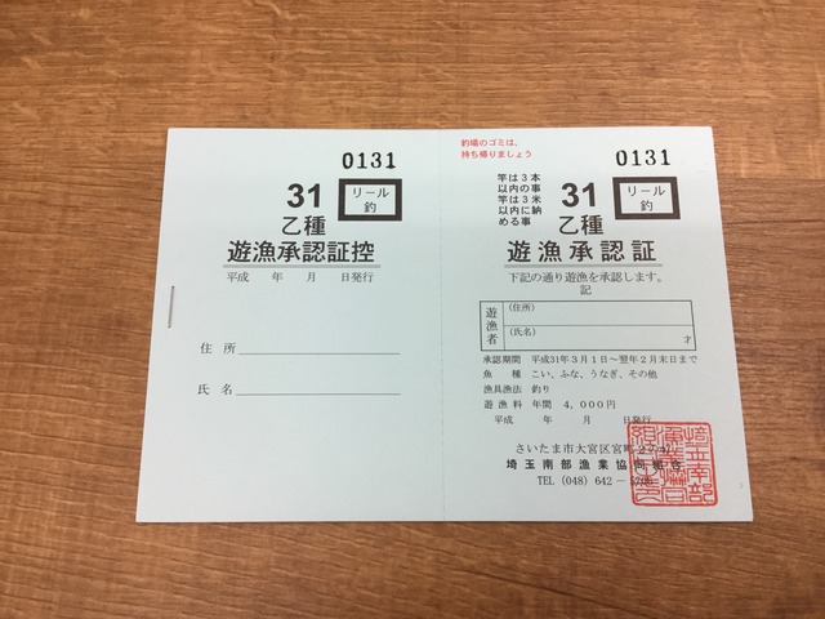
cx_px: 412
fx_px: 739
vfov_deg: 45.4
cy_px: 310
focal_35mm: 31
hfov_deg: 58.4
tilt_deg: -76.8
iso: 40
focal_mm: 3.3
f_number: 2.4
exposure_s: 1/33
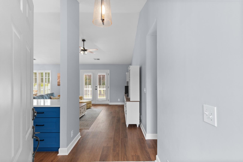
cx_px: 122
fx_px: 128
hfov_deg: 86.9
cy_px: 81
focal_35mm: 19
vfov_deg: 64.6
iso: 100
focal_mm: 13
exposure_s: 1/10
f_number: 4.8
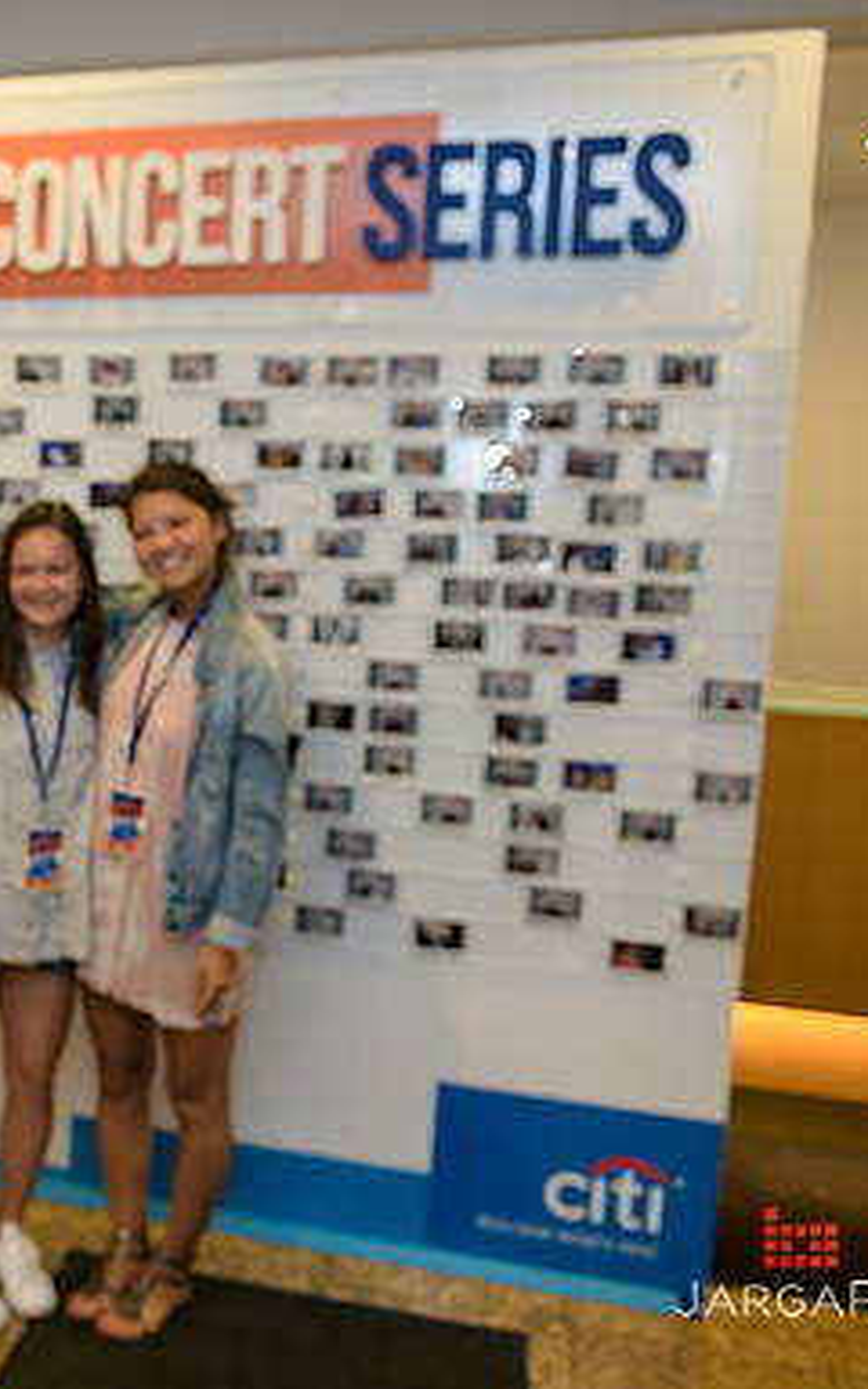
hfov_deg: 29.5
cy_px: 696
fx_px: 1514
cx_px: -29
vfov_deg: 49.3
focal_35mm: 40
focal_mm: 26
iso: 400
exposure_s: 1/125
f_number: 3.2
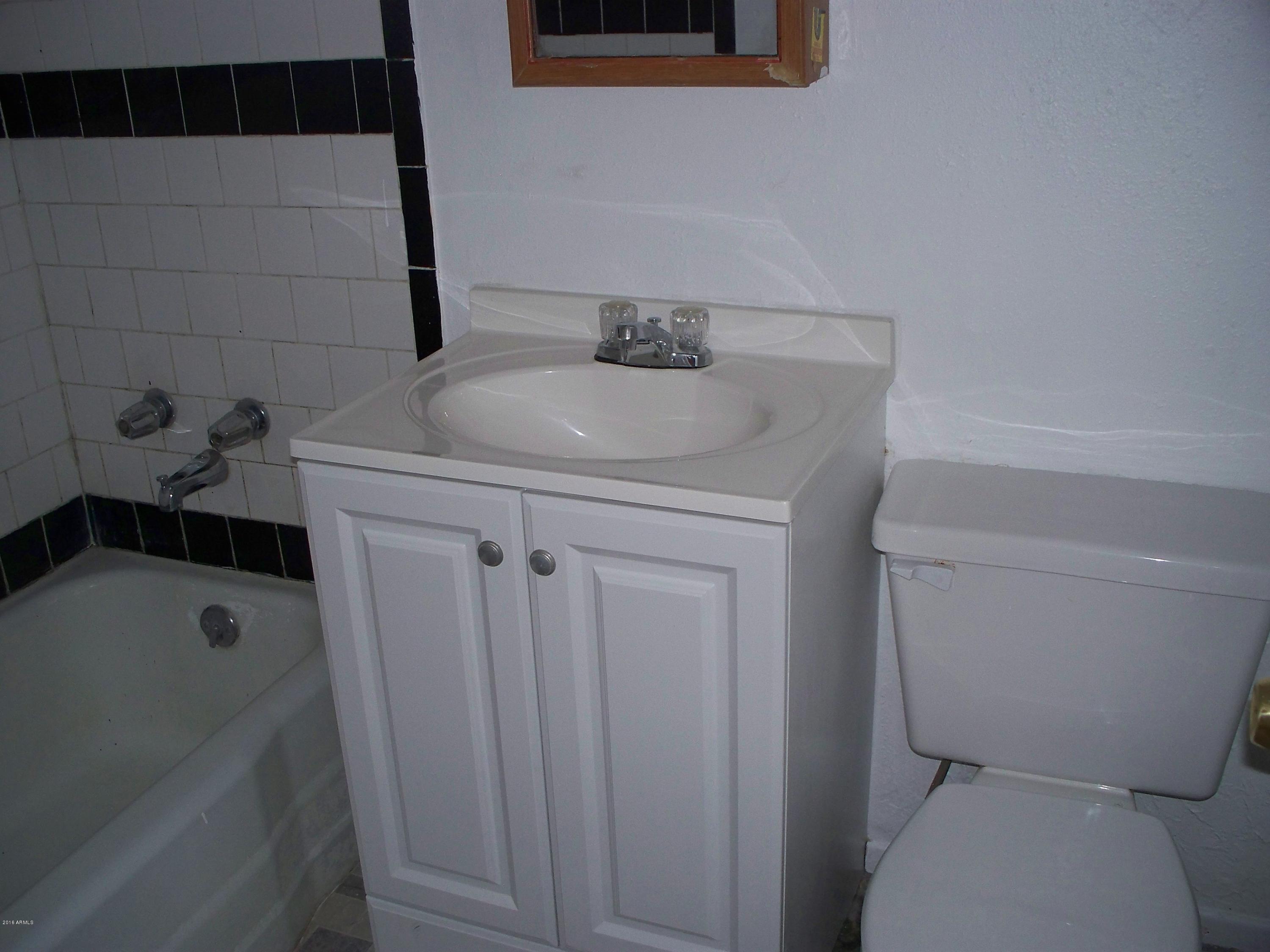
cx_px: 635
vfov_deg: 39.7
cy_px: 476
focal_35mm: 36
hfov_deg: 51.4
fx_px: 1321
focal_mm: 7.54
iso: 200
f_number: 2.8
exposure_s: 1/30
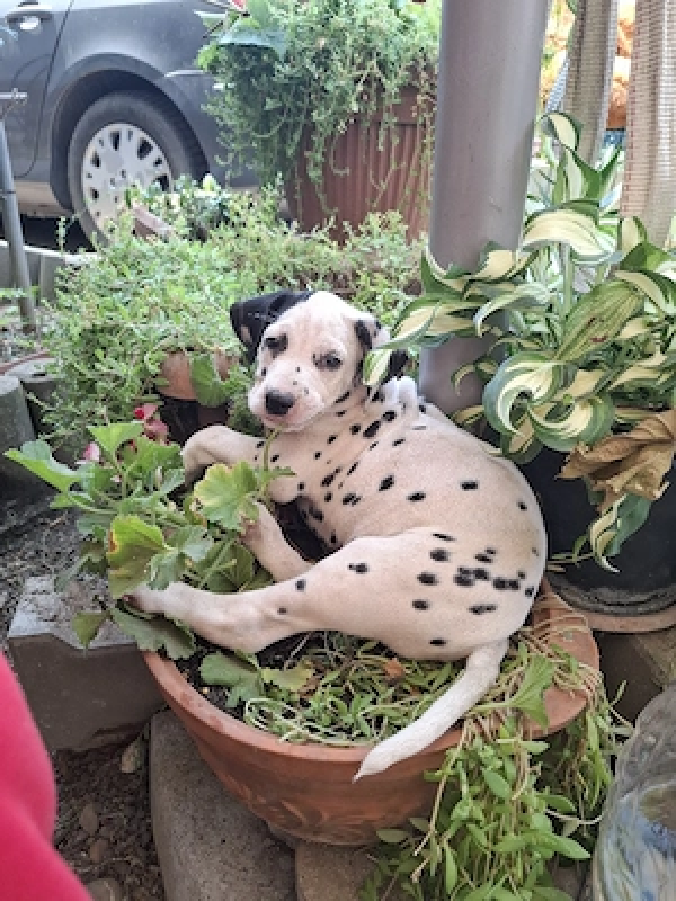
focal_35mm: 23
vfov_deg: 73.9
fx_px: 599
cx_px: 338
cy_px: 450
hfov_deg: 58.9
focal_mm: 5.54
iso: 50
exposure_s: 1/152
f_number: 1.8
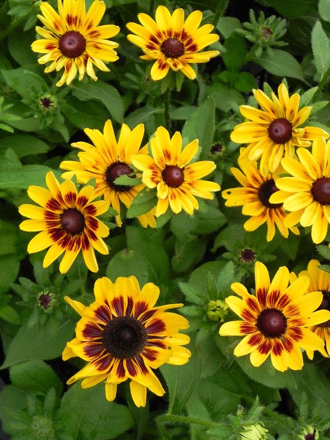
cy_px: 220
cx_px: 165
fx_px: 953
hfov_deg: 19.6
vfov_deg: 26.0
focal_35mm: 75
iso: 160
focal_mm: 13.4
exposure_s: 1/400
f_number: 4.5
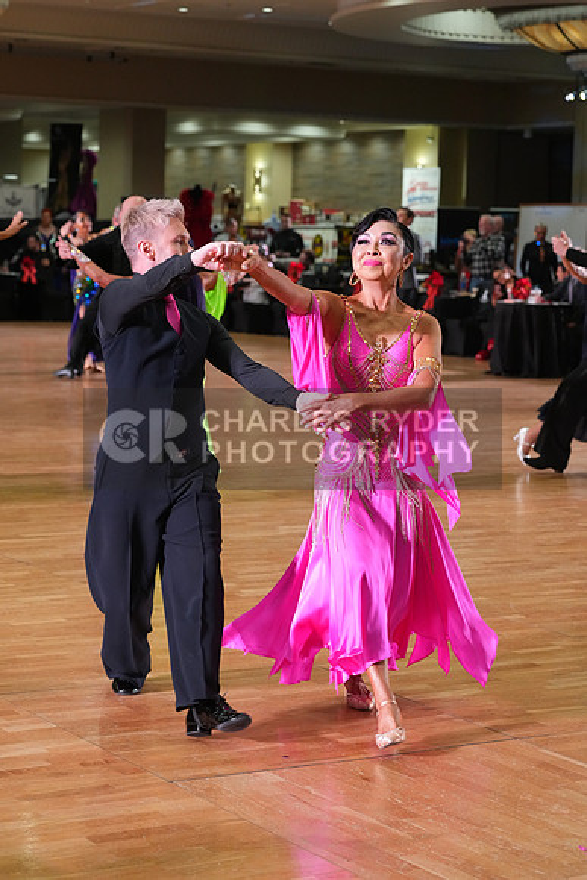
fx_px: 2004
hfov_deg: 16.7
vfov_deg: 24.8
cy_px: 440
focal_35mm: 82
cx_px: 294
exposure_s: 1/200
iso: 3200
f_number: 5.6
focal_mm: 82
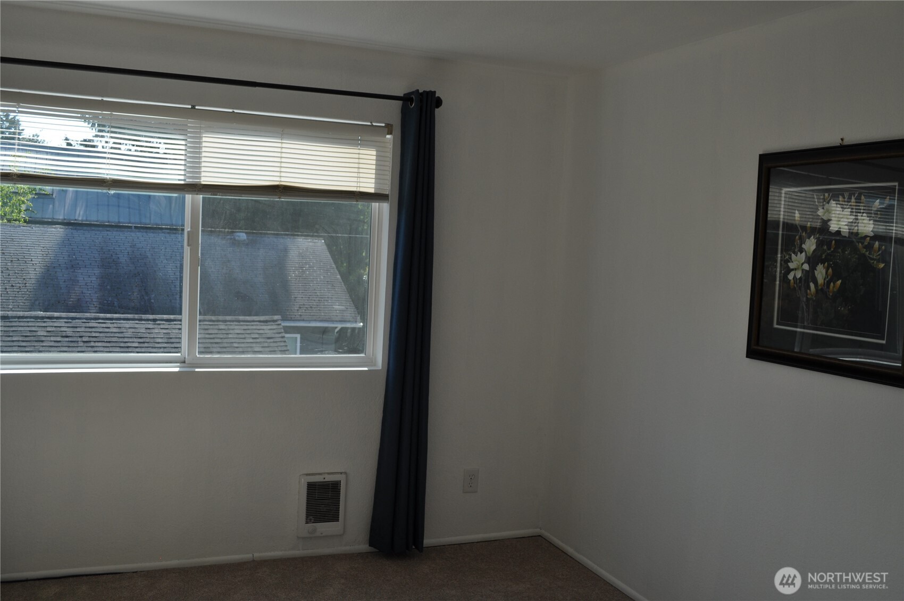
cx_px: 452
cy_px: 300
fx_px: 903
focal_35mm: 36
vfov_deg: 36.8
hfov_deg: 53.2
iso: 200
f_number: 7.1
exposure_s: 1/200
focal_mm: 24
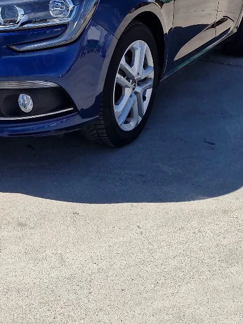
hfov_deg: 27.2
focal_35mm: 52
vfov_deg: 32.6
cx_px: 34
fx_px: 487
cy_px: -28
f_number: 1.8
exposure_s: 1/2000
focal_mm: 5.4
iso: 50
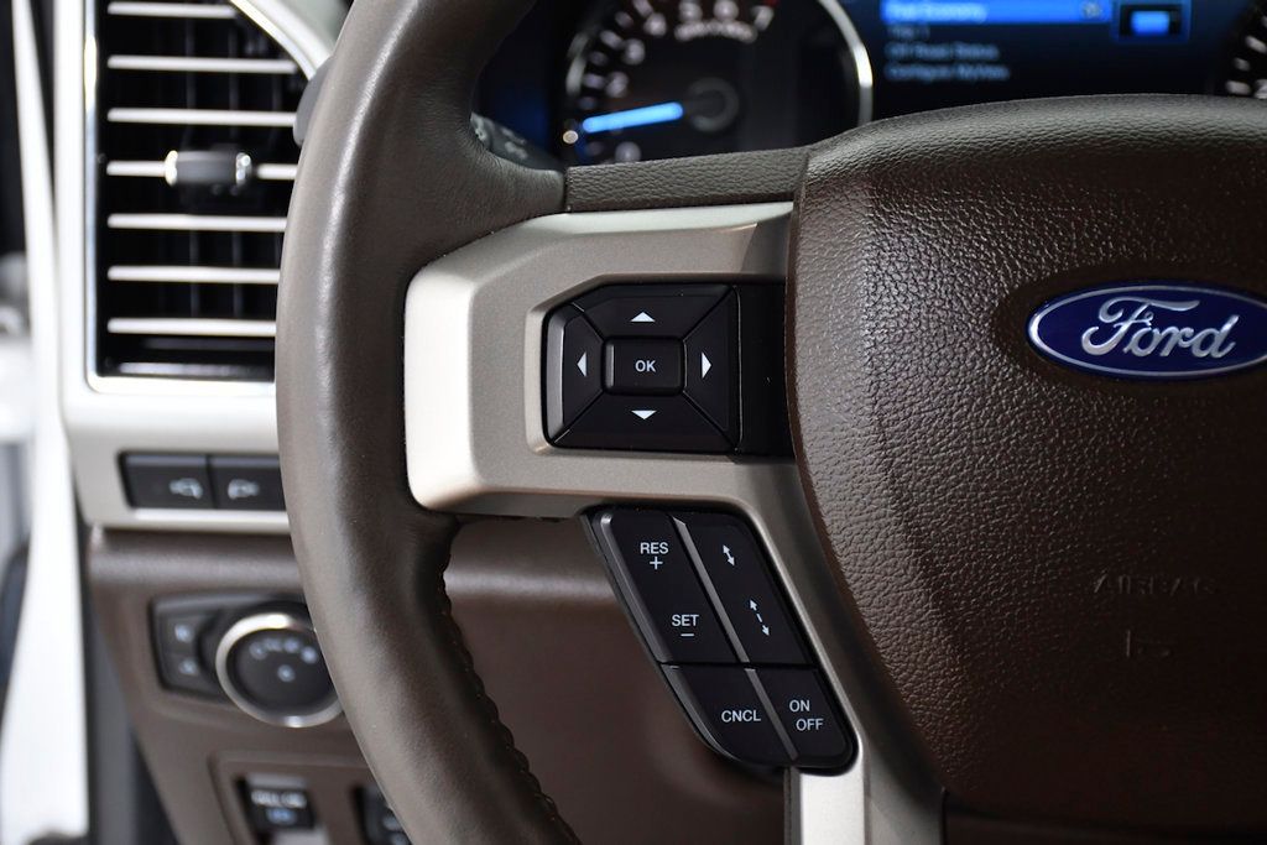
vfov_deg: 20.3
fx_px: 2358
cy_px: 422
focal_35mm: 67
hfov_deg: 30.1
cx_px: 634
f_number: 4.5
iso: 1250
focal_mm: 45
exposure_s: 1/100
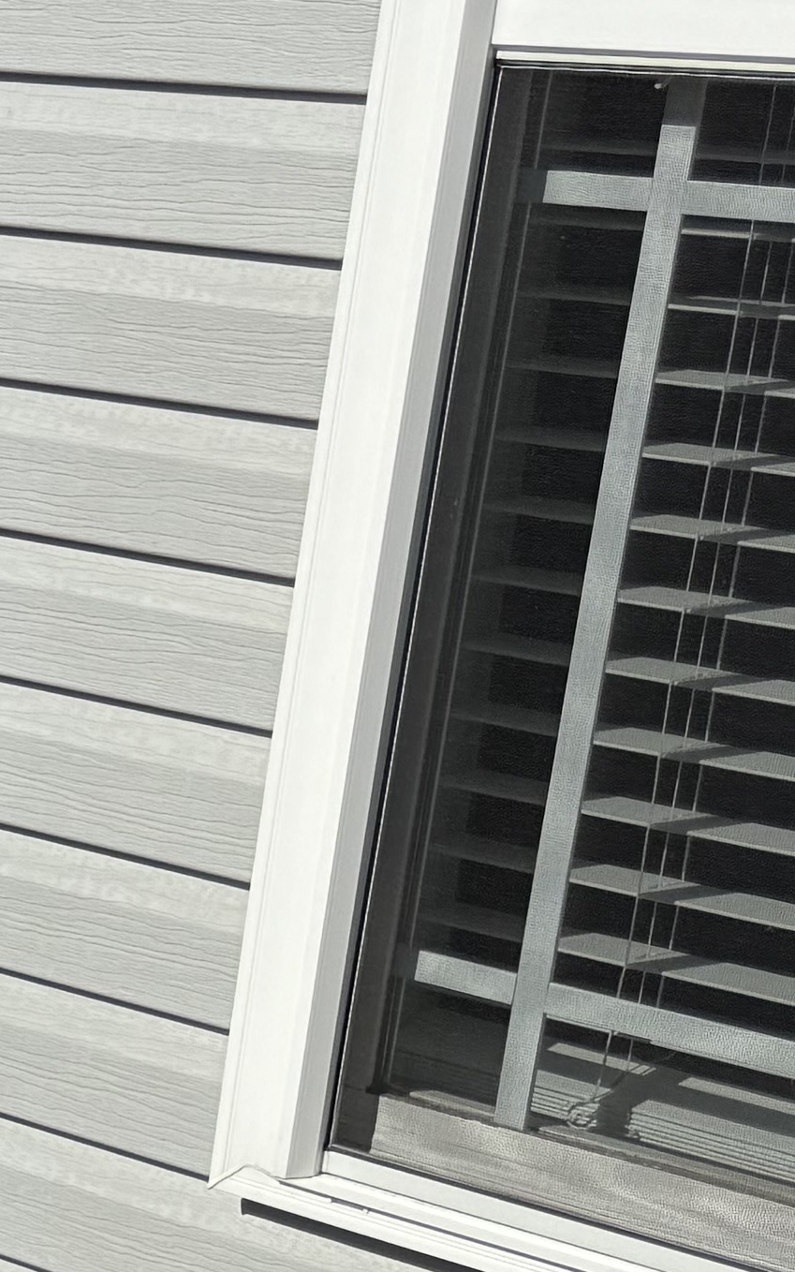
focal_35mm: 107
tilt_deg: -13.1
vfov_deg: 19.4
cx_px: -1640
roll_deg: -1.0
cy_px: 825
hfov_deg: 9.4
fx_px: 3708
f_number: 1.78
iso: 80
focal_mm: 6.76
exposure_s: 1/9091
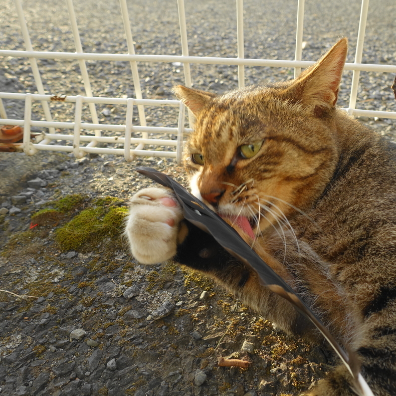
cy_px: 198
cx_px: 273
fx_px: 401
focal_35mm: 31
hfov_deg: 51.3
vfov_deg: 52.5
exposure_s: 1/250
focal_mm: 8.8
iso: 200
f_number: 4
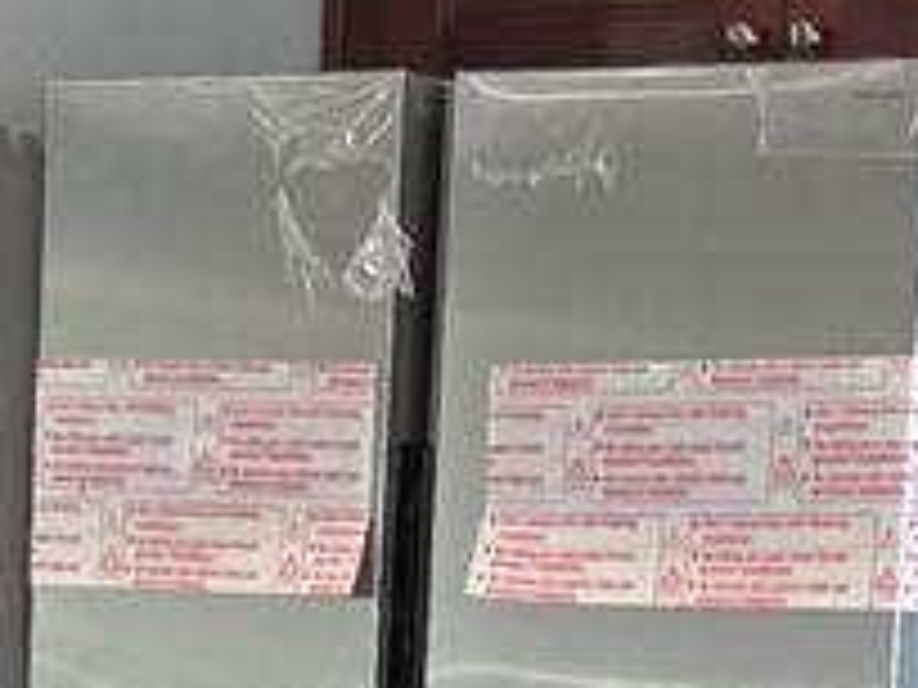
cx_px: 464
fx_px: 4774
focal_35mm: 180
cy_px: 1619
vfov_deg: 7.7
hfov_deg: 11.0
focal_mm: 5.4
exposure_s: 1/60
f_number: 1.8
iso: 320
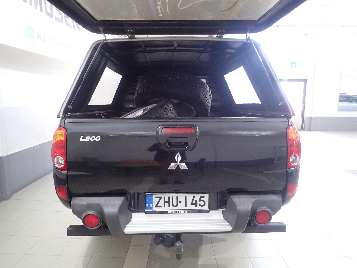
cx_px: 178
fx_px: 258
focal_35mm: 25
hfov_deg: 69.4
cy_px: 134
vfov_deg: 54.9
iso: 200
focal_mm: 4.5
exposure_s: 1/30
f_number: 2
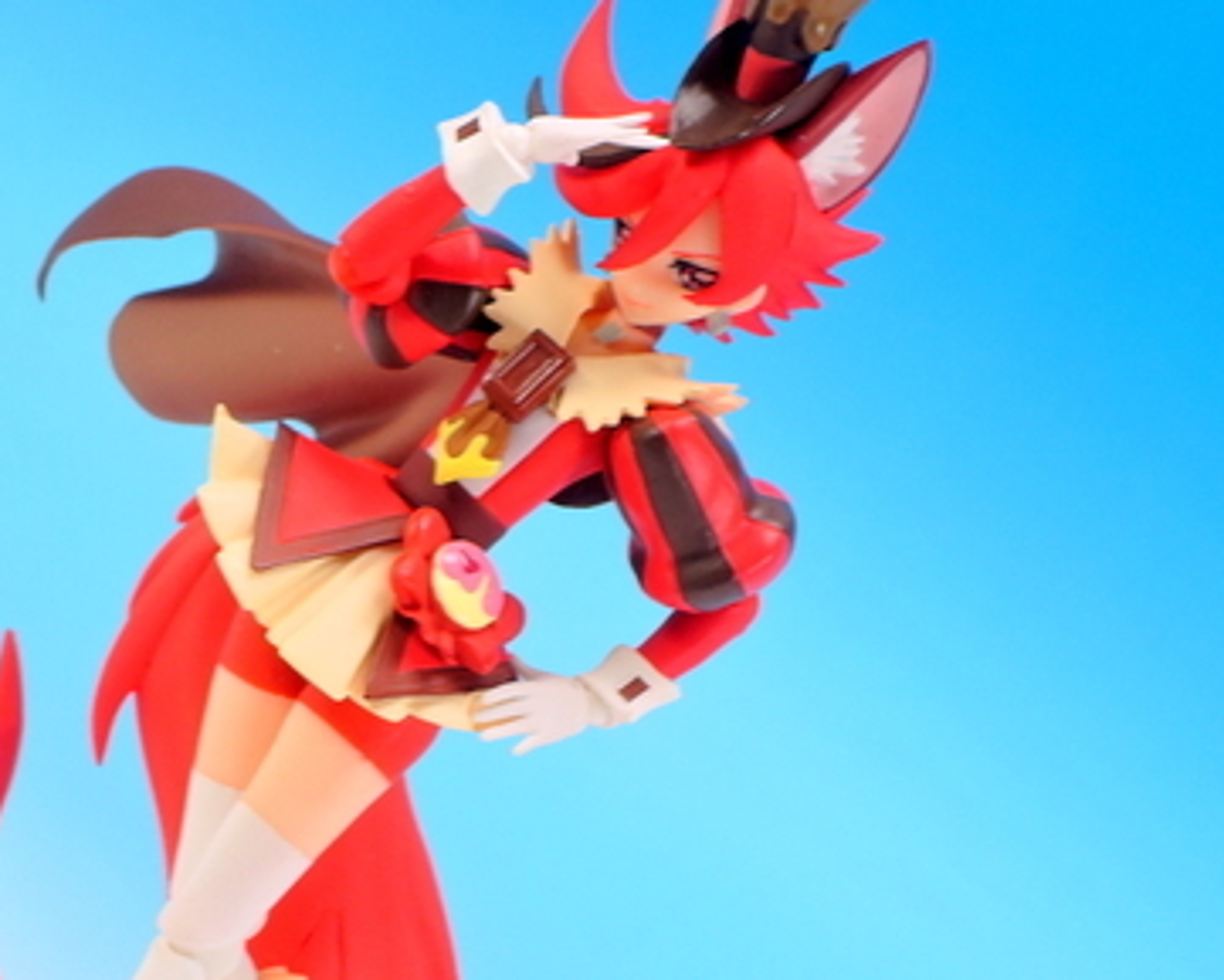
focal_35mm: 138
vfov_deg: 11.2
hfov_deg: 13.9
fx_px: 5000
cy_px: 743
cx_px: 339
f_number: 6.3
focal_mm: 18.2
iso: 80
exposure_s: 1/1.3
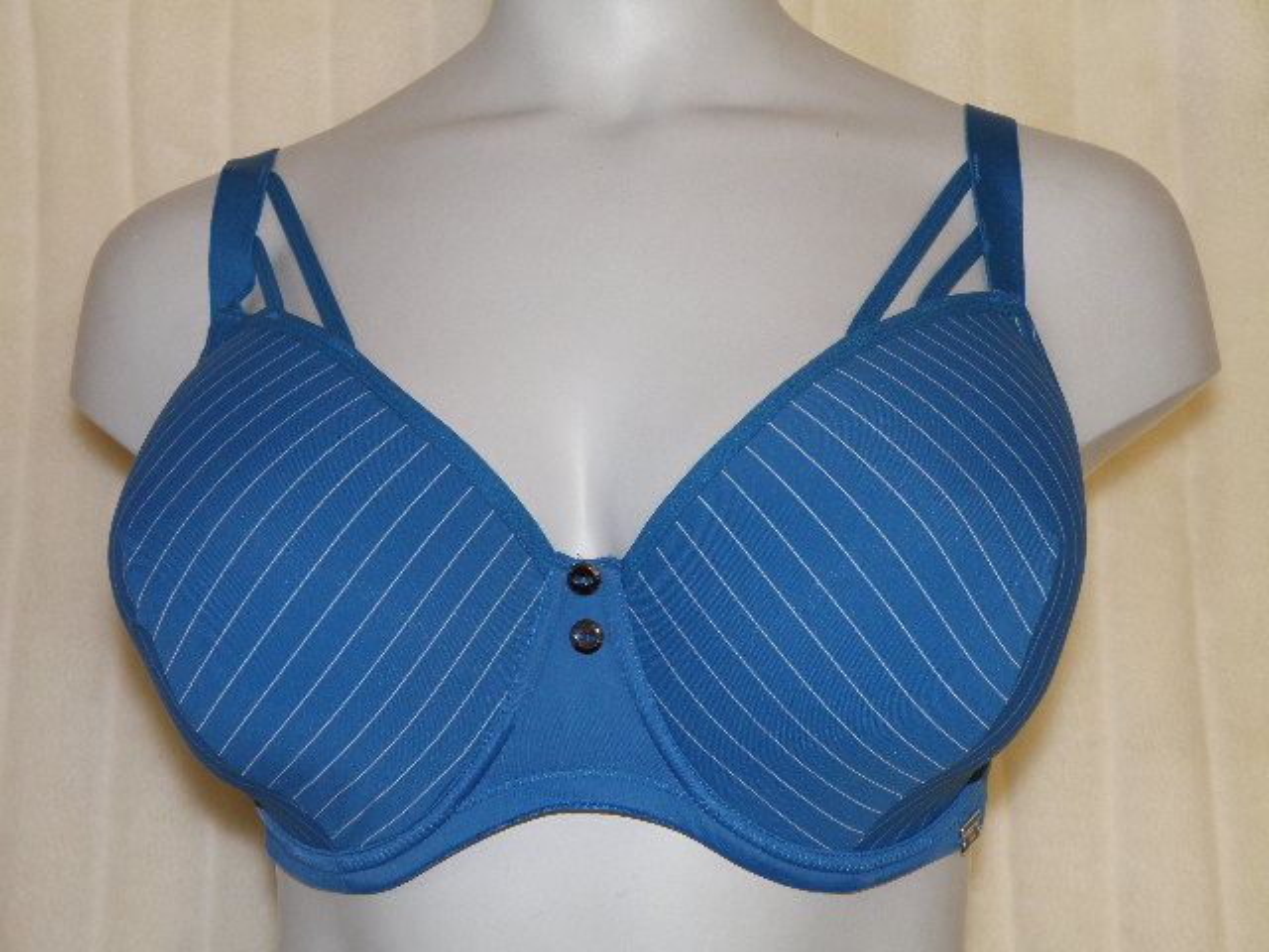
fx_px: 1906
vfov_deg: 28.0
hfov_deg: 36.8
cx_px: 634
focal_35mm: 52
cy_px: 476
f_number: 3.5
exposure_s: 1/50
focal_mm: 9.31
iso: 100
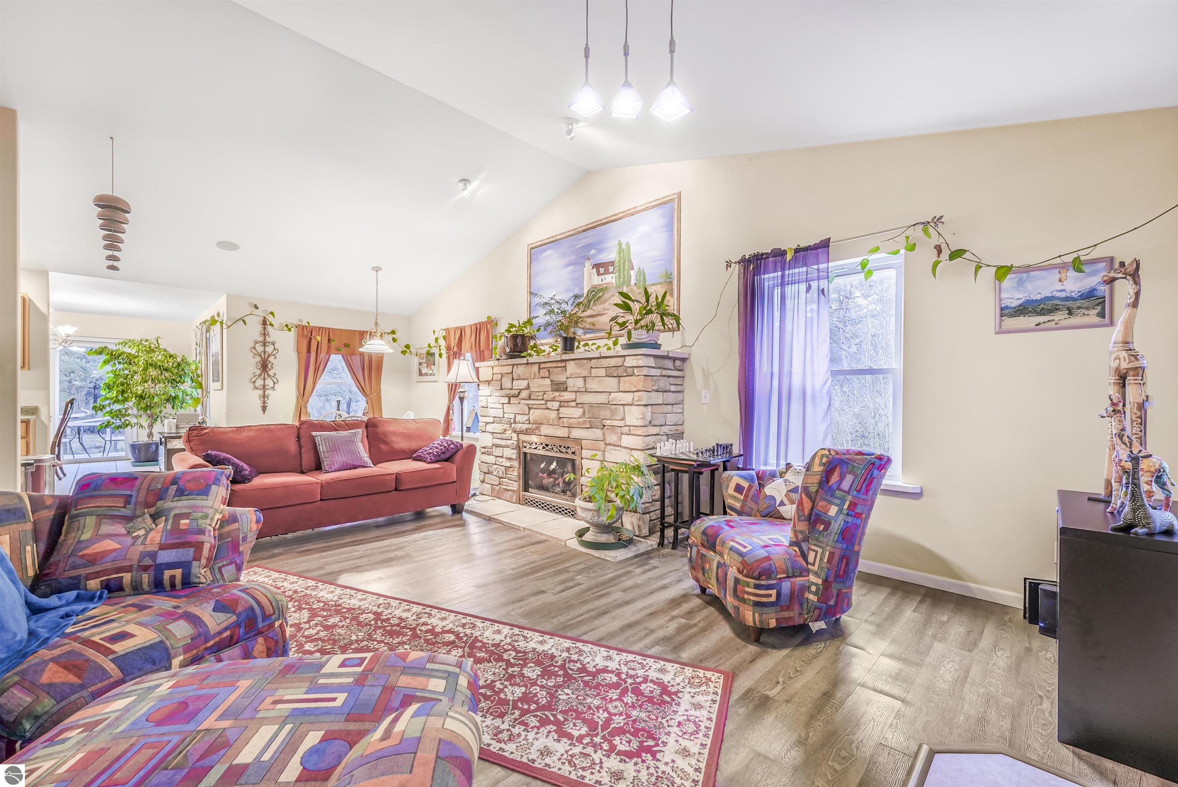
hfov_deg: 104.2
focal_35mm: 14
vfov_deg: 81.3
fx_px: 458
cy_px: 394
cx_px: 589
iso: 2000
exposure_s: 1/80
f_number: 10
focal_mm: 14
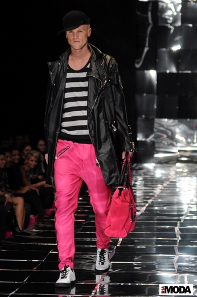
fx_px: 1003
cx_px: 99
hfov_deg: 11.2
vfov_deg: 16.8
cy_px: 150
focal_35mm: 122
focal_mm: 80
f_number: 3.5
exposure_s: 1/250
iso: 800
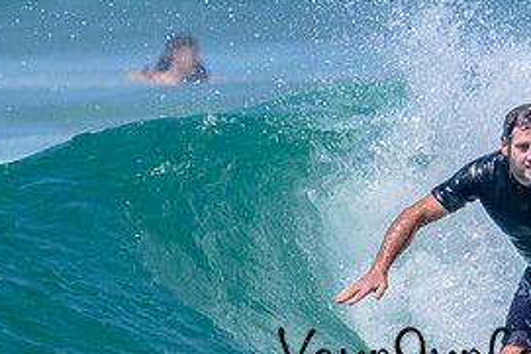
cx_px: 491
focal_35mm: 2352
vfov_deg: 0.6
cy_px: 299
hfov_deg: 0.9
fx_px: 34709
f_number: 16
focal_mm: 800
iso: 1400
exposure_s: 1/2000
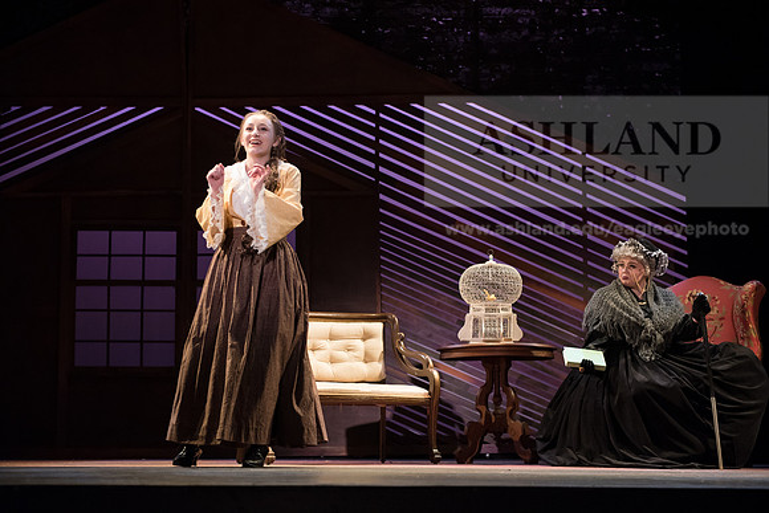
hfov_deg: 30.5
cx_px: 384
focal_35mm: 66
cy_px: 256
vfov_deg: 20.6
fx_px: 1410
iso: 3200
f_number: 3.5
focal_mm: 66
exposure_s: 1/250
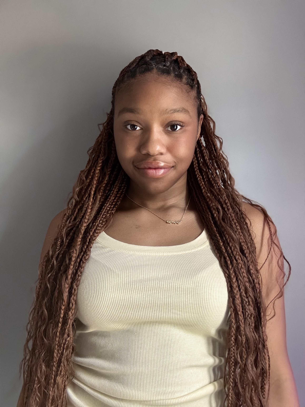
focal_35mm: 30
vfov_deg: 60.0
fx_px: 352
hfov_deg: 46.8
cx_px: 152
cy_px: 204
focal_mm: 2.69
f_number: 1.9
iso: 400
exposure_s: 1/36
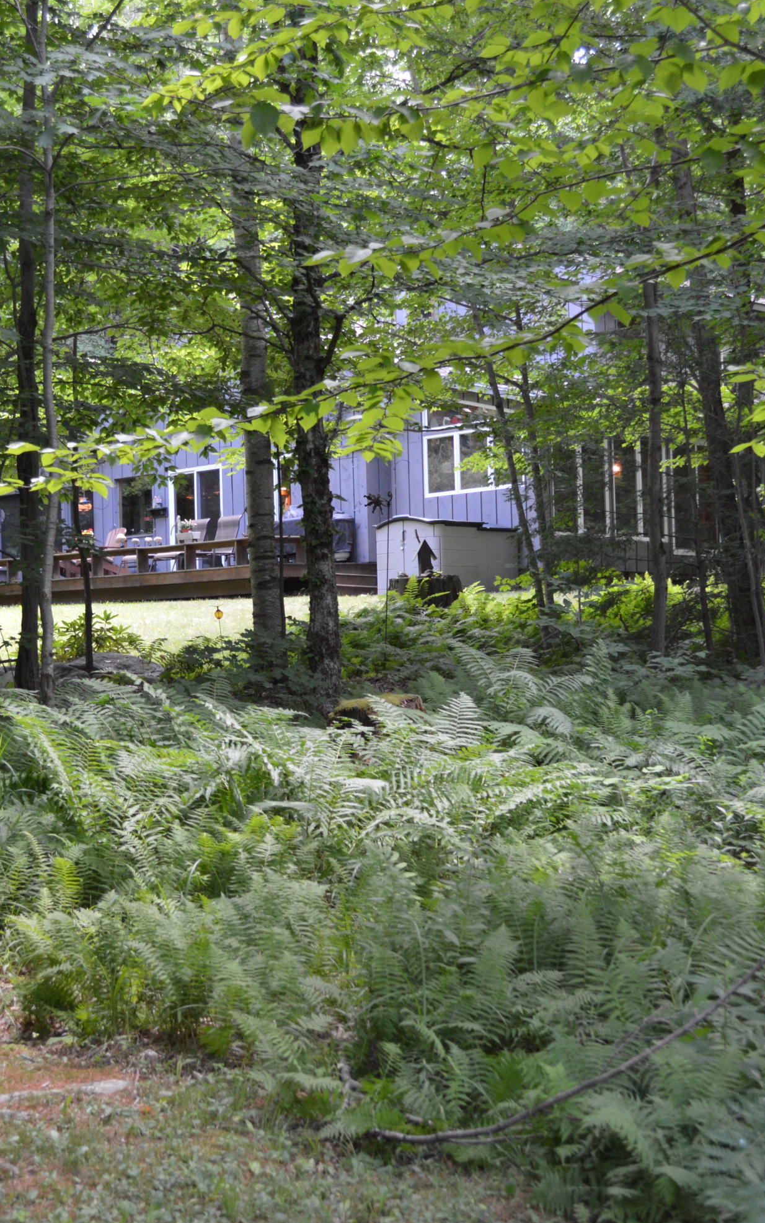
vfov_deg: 31.5
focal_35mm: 65
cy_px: 611
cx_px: 325
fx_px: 2168
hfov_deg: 20.0
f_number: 4.5
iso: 400
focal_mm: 28
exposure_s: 1/50
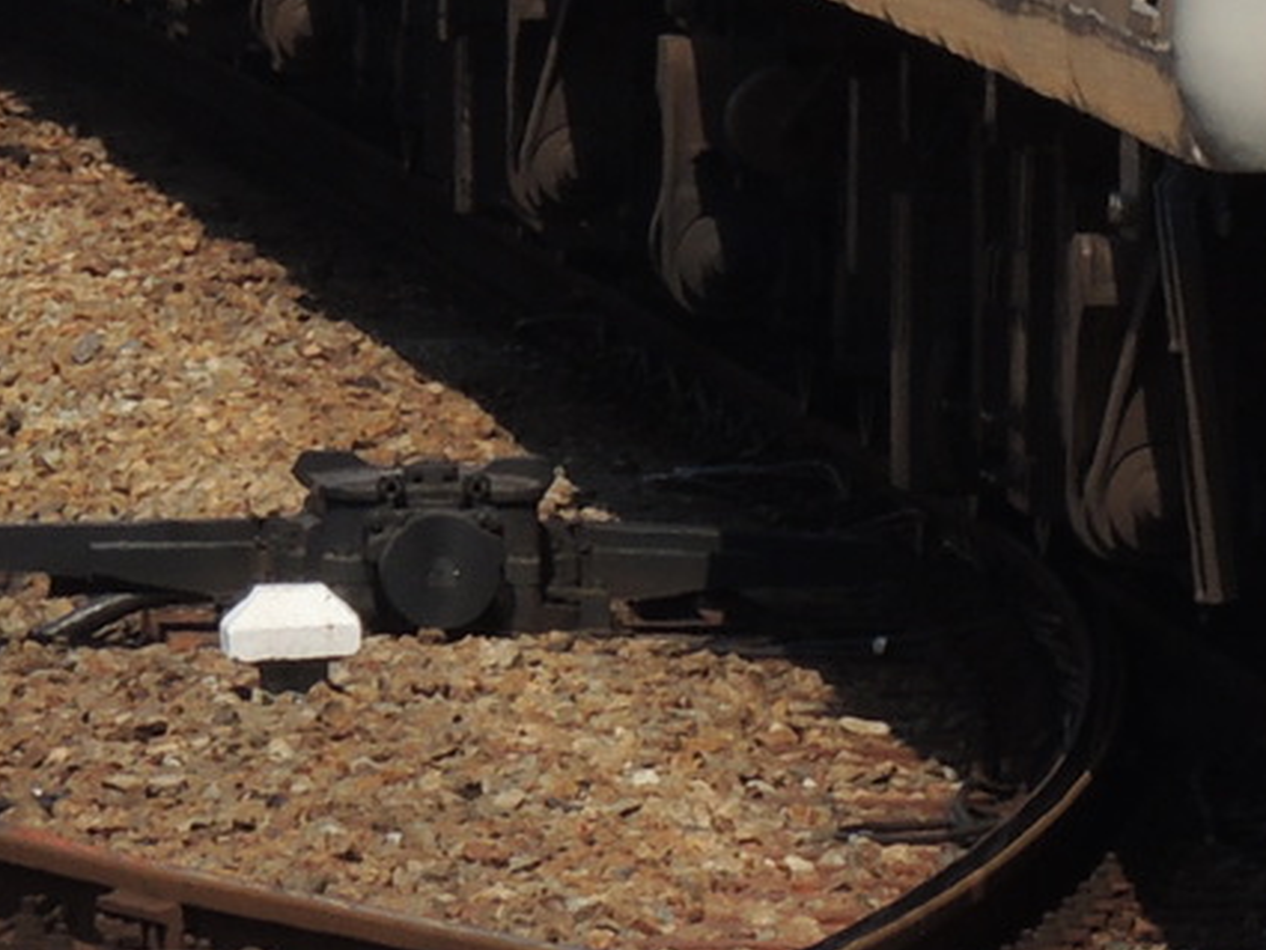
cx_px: 1120
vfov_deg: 1.1
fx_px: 49607
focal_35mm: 1356
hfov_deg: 1.5
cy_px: -822
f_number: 6.7
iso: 100
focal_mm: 53.5
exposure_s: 1/500
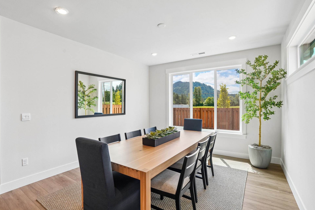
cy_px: 106
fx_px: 149
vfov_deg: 70.4
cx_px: 152
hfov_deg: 93.2
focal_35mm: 17
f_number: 8
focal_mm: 16
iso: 400
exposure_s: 1/100
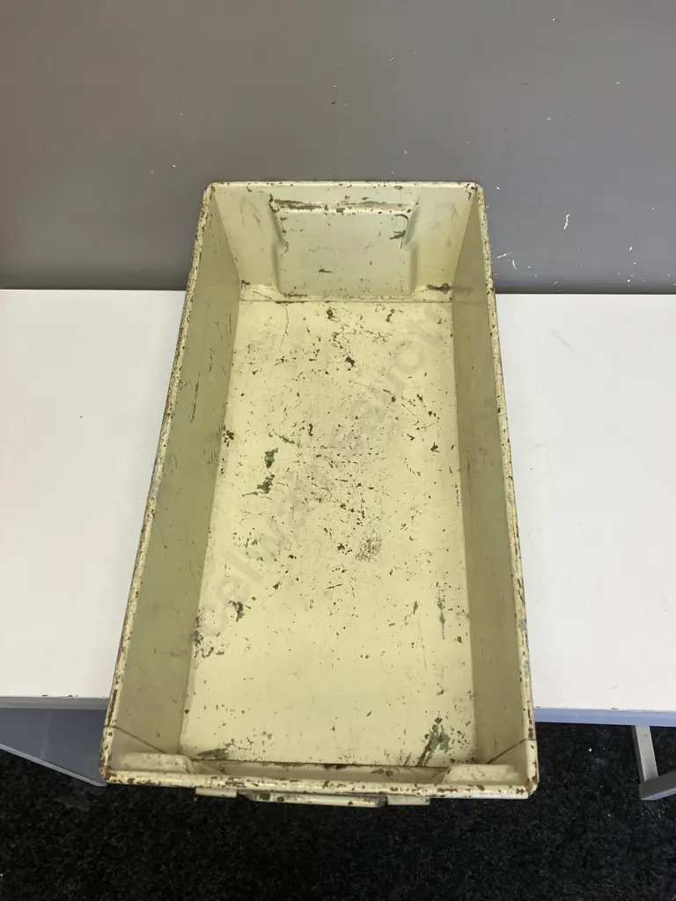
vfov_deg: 63.4
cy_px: 450
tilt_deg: -57.8
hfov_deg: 49.7
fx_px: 729
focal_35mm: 28
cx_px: 338
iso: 80
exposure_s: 1/100
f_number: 1.8
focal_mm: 3.99
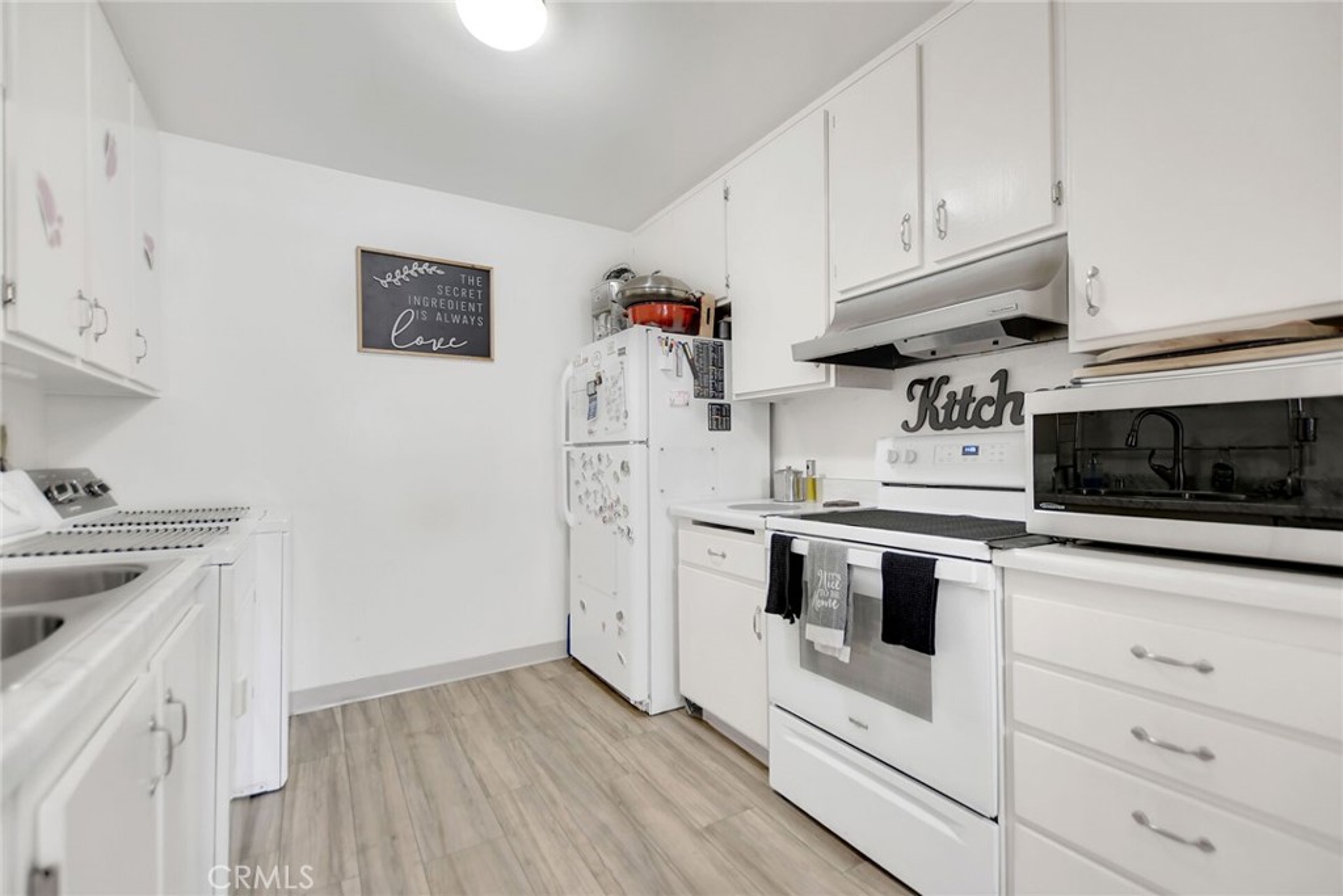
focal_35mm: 15
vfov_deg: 77.3
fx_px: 560
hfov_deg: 100.4
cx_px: 672
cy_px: 448
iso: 800
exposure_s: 1/40
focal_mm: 10
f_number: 3.5
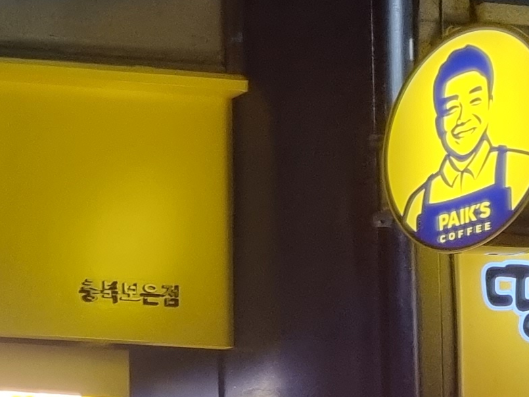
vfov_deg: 10.7
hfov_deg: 11.7
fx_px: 2048
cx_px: -791
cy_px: 562
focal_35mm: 134
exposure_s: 1/120
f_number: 1.8
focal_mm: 5.4
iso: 320
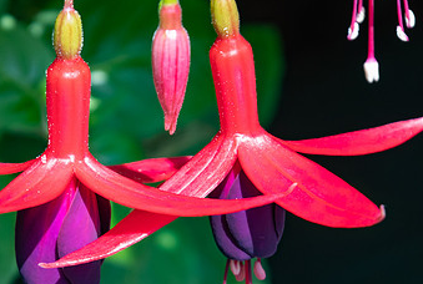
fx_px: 5231
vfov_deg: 3.1
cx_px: 92
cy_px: 222
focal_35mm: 444
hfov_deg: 4.6
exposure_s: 1/400
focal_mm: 145
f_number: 8
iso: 400
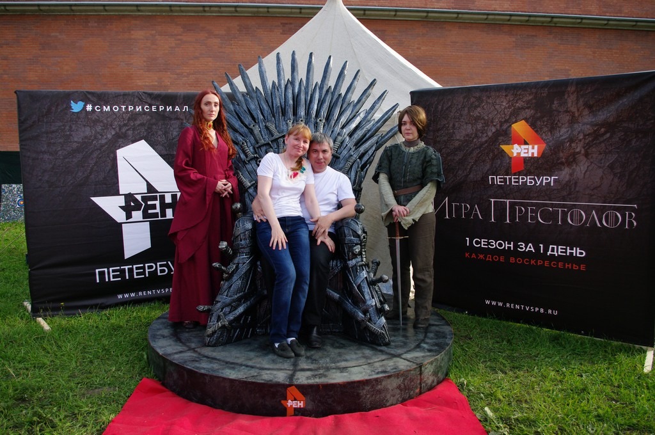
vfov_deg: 43.5
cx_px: 328
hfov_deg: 62.0
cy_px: 218
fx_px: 545
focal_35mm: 30
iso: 400
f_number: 5.6
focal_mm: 20
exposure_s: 1/500
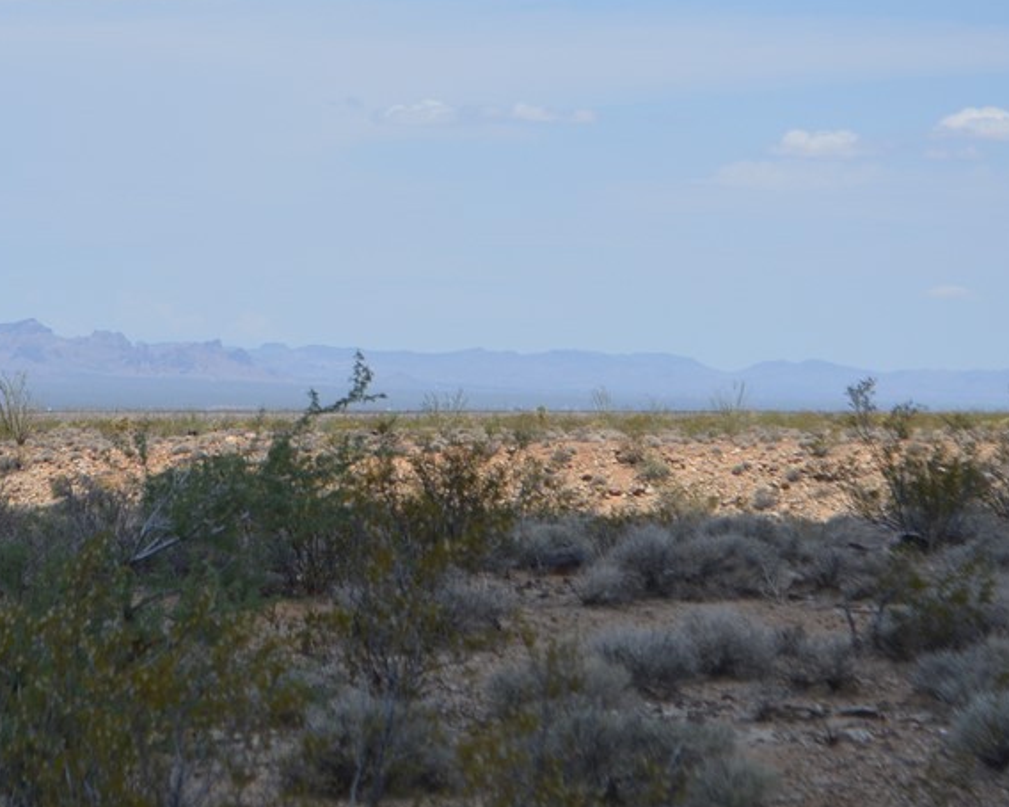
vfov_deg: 10.4
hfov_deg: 13.0
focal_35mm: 148
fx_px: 4415
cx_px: 290
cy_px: 350
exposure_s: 1/1600
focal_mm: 55
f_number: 7.1
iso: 400
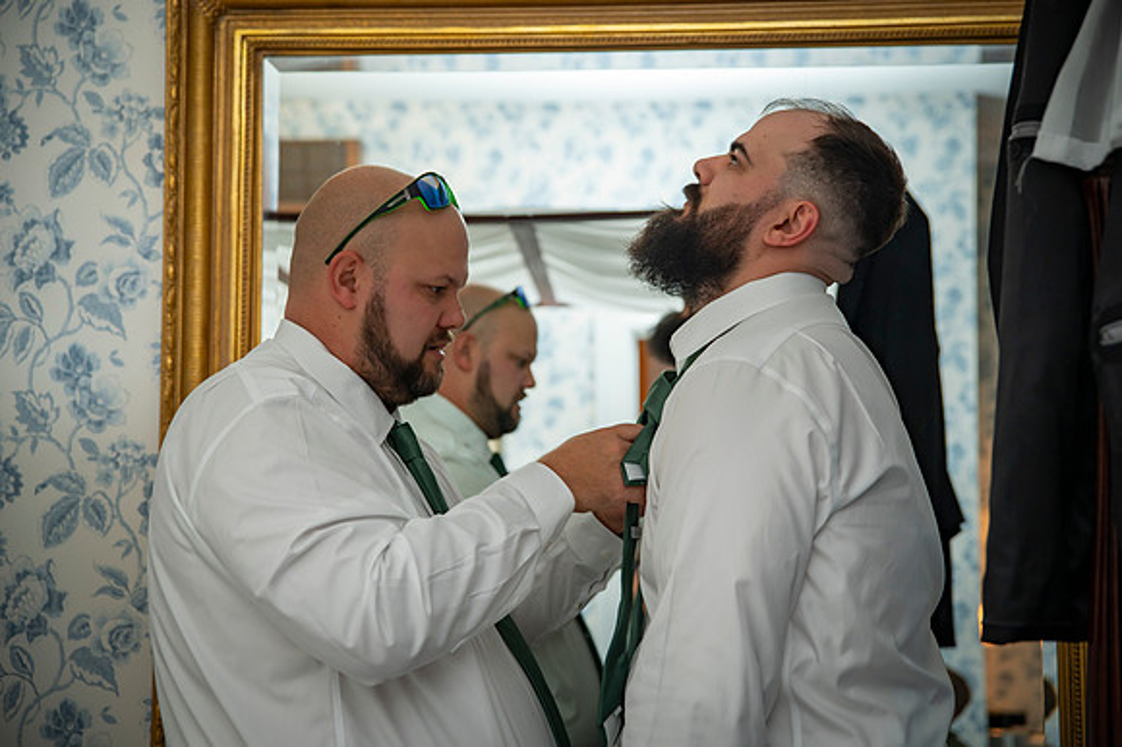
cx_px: 561
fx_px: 1851
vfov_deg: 22.8
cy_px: 374
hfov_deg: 33.7
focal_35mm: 59
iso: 200
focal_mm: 58
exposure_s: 1/60
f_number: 2.8
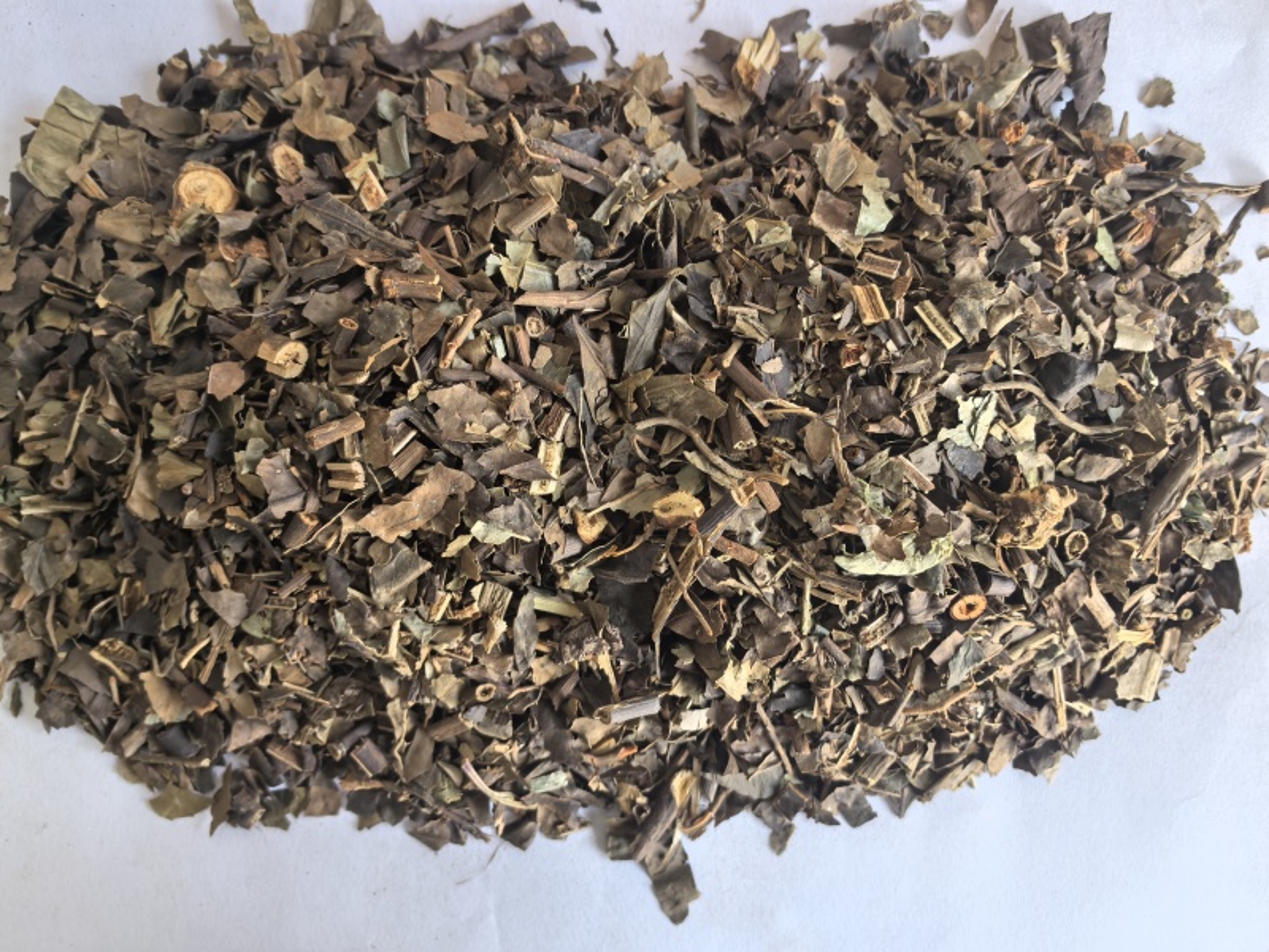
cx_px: 634
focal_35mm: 27
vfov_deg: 51.4
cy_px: 476
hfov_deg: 65.3
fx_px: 990
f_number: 2
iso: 160
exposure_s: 1/100
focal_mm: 5.75
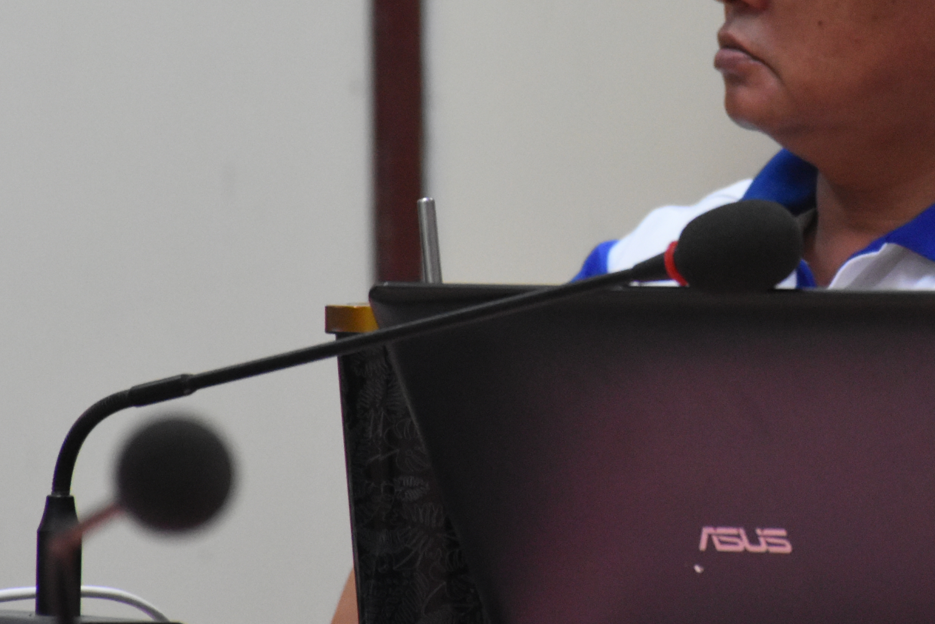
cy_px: 150
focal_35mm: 507
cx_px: 777
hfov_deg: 4.1
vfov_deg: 2.7
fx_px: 13168
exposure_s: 1/125
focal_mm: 140
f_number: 5.6
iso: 2500
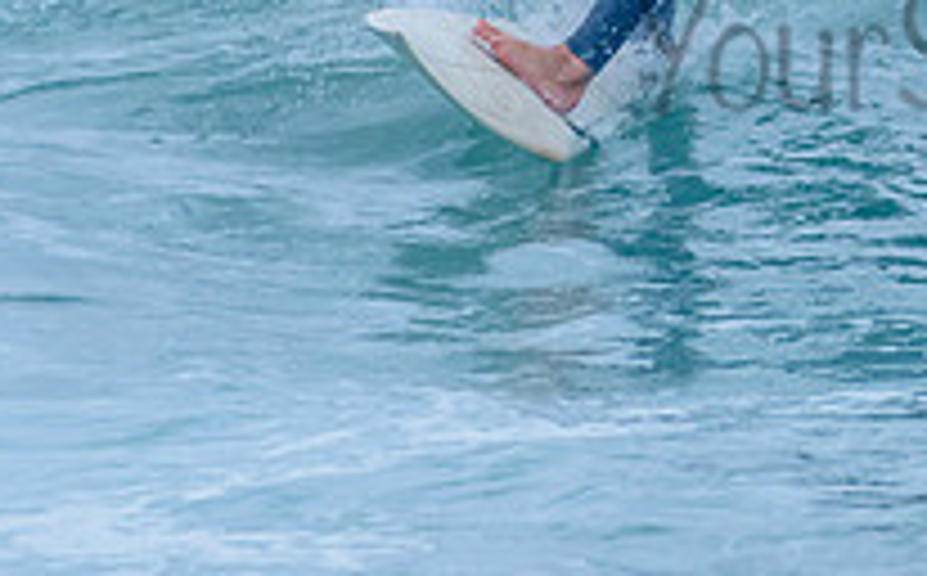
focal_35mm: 1806
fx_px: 45552
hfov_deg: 1.2
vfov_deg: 0.7
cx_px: 990
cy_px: -40
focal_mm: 500
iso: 800
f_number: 5.6
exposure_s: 1/2000
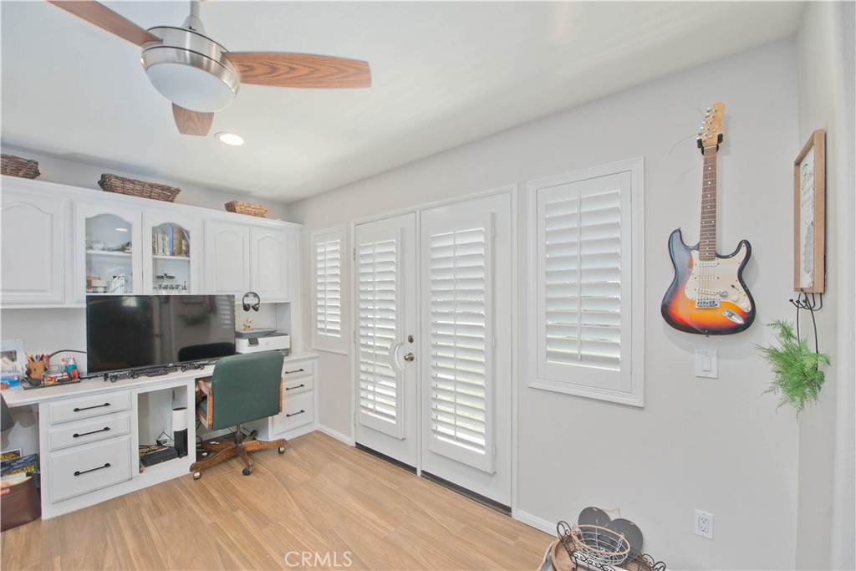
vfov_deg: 81.2
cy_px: 286
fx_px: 333
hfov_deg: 104.2
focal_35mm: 14
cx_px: 428
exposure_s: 1/200
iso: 400
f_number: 5.6
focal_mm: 14
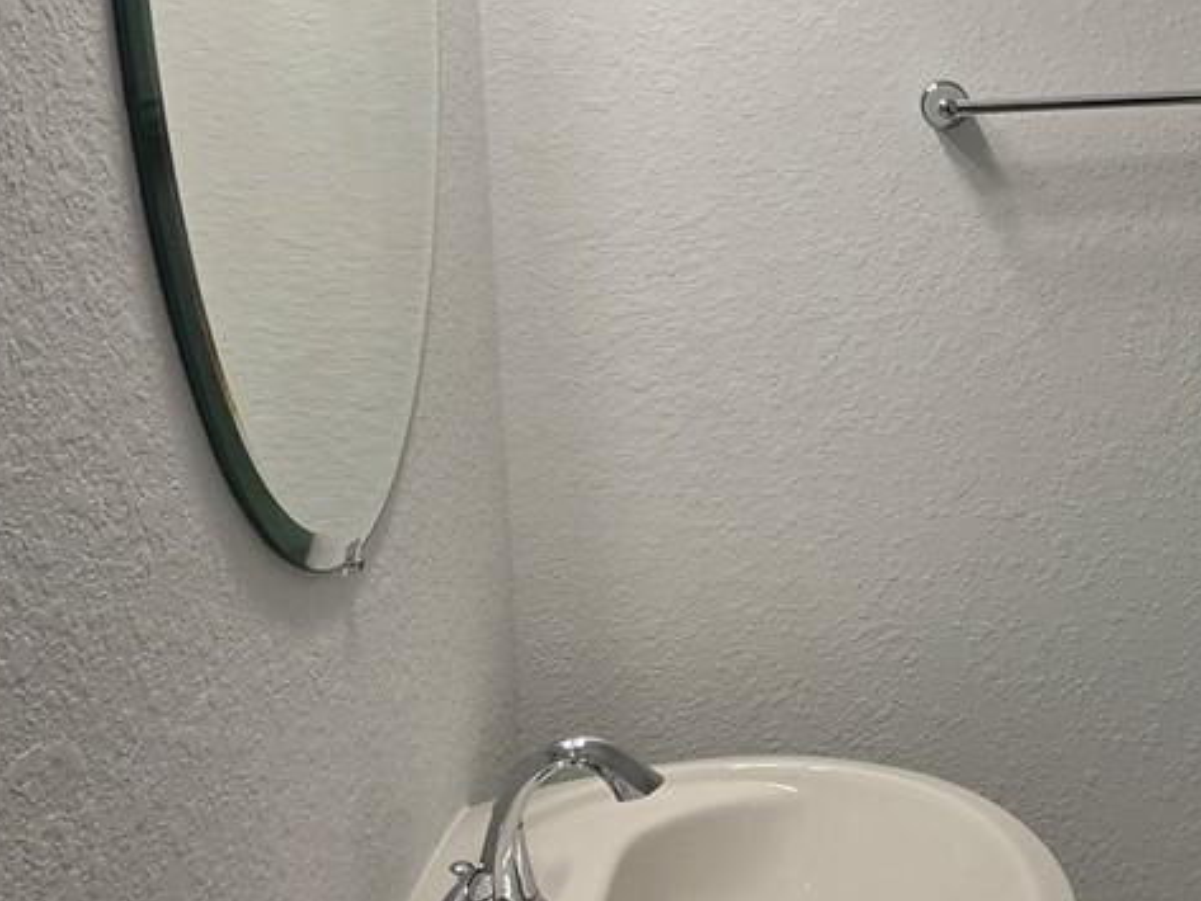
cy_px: 112
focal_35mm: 44
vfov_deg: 31.5
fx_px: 1527
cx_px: 1224
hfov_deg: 37.9
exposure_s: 1/120
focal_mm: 2.2
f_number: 1.9
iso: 40
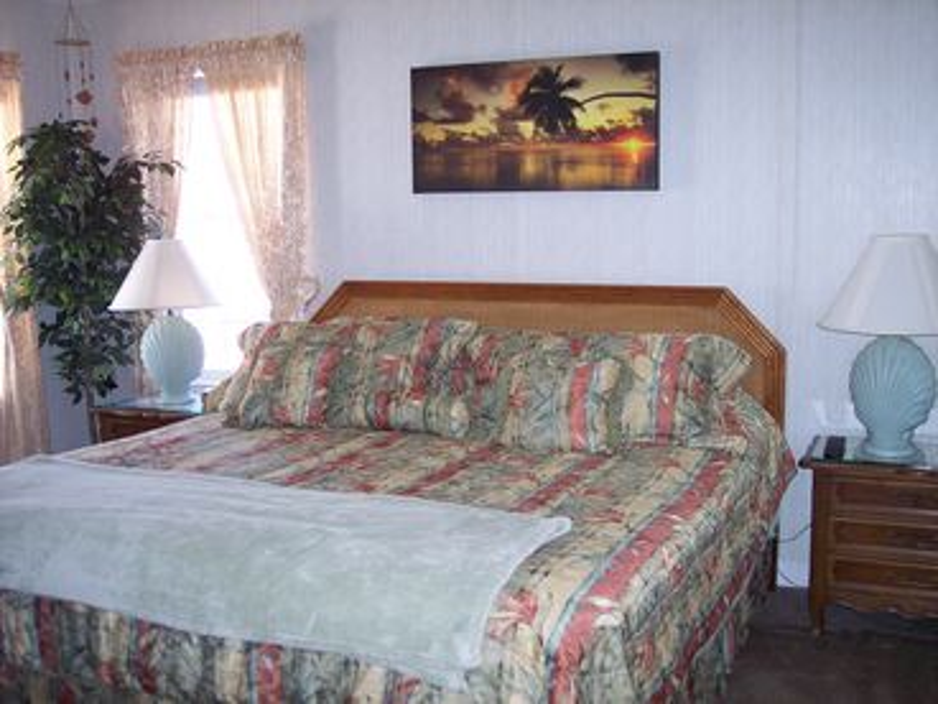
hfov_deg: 47.9
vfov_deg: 36.8
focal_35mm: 39
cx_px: 469
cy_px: 352
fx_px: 1057
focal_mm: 8
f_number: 2.8
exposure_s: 1/60
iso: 140
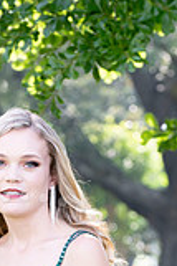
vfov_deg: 4.7
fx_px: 3207
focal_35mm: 434
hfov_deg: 3.2
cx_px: 22
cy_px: 345
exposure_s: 1/60
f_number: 7.1
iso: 250
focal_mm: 155
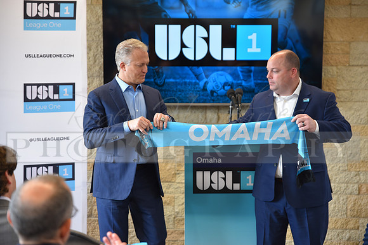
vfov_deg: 19.5
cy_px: 122
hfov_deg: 28.8
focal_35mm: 70
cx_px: 184
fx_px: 716
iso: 400
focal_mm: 70
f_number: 2.8
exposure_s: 1/50
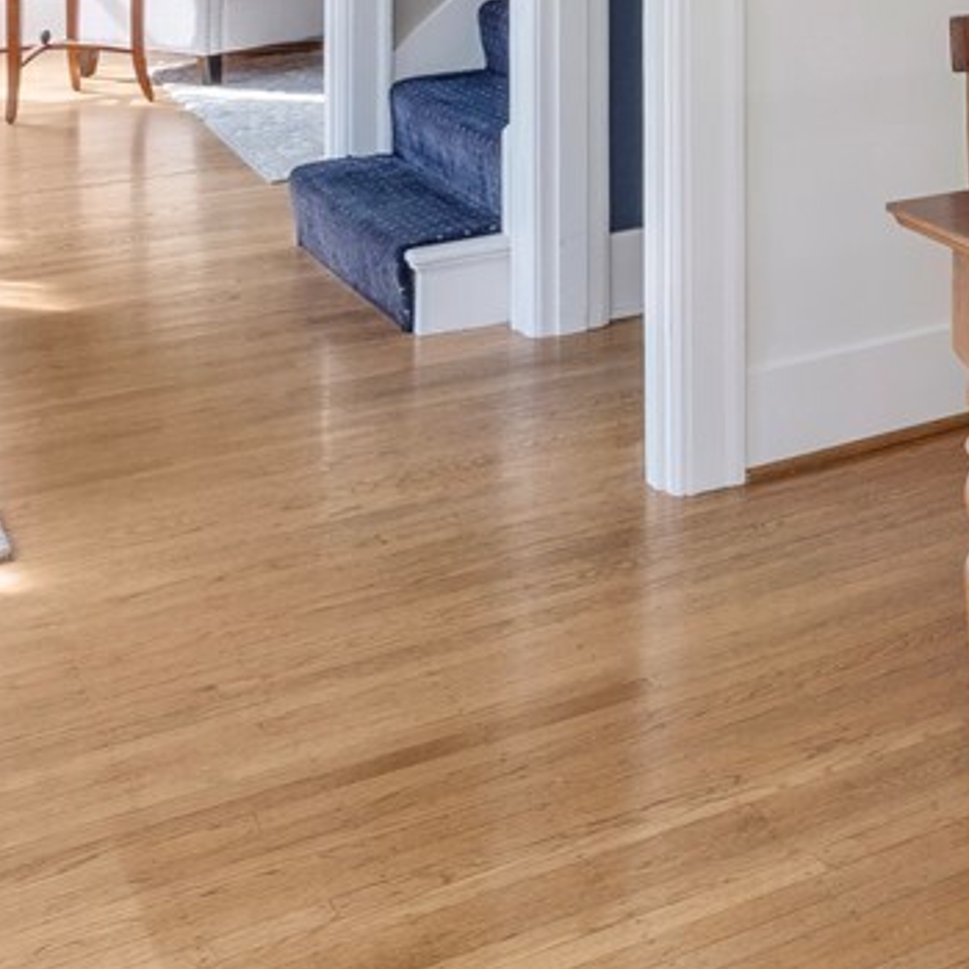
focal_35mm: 66
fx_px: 2090
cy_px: -281
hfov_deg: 20.9
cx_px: 1571
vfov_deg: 23.2
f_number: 8
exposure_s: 1/15
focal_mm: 16
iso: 320
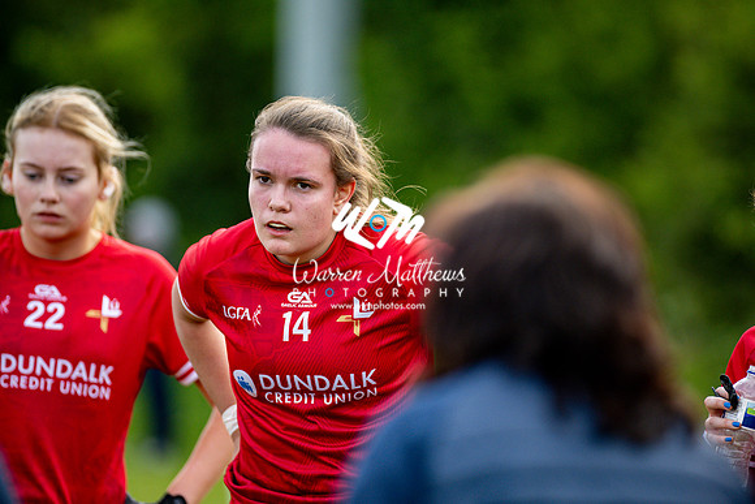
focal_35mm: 300
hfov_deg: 6.9
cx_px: 378
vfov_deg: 4.6
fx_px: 6293
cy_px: 252
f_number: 2.8
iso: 720
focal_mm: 300
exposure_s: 1/4000
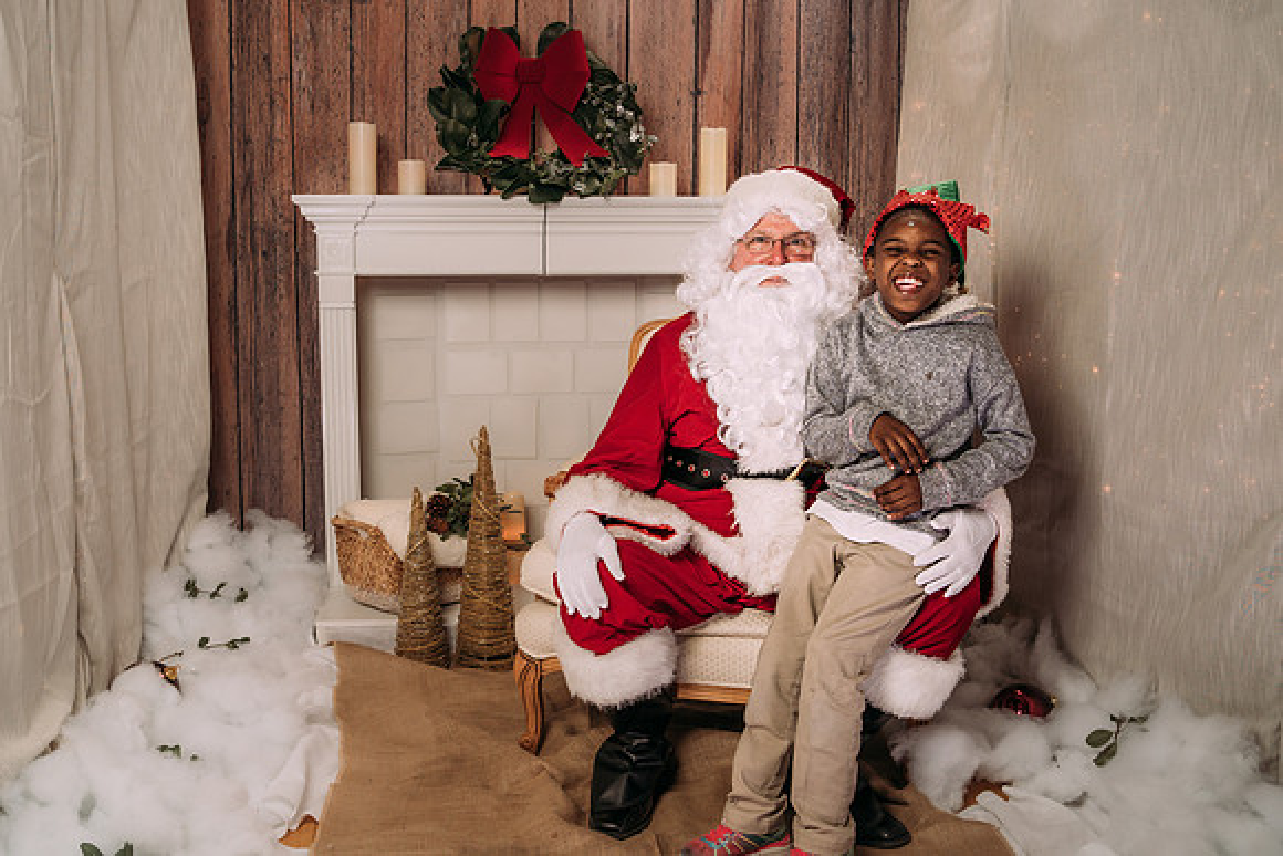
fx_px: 1354
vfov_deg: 35.1
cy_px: 416
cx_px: 613
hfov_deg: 50.7
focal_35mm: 38
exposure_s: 1/100
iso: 100
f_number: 5.6
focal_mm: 35
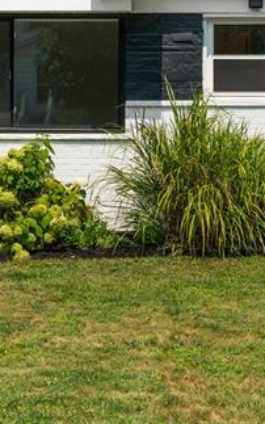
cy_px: 139
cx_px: 178
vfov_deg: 18.4
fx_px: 1305
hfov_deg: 11.6
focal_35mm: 113
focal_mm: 35
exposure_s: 1/40
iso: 250
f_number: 9
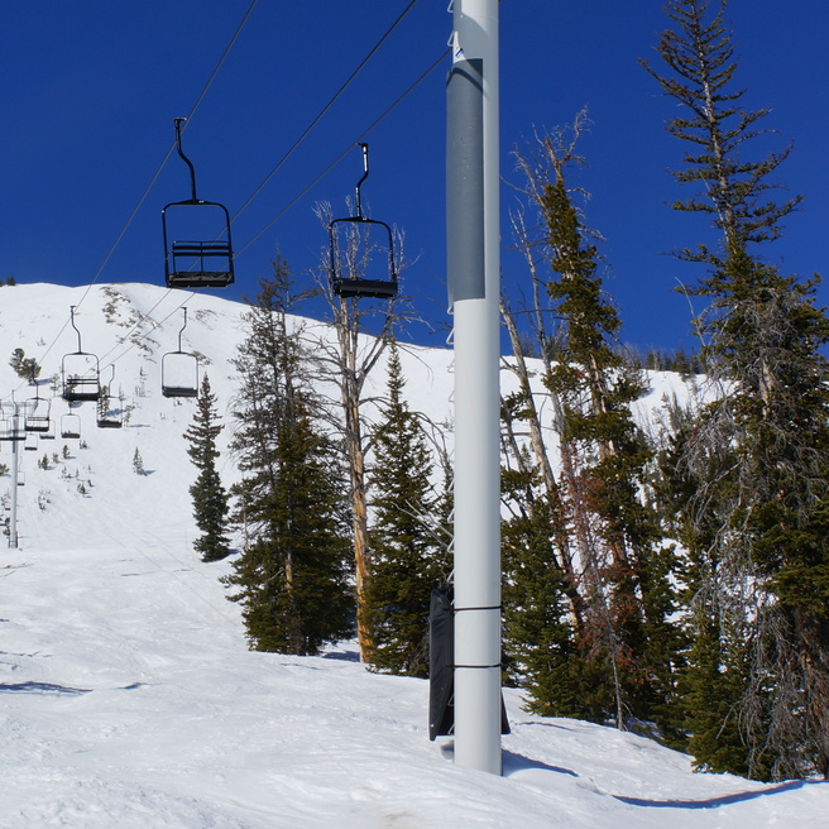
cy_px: 344
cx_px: 222
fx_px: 1718
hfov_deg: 26.8
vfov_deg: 27.1
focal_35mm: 63
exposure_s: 1/160
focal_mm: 25.5
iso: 100
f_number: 16
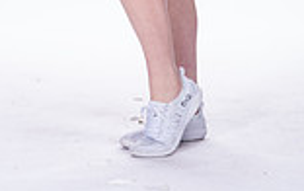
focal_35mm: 338
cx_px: 101
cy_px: -218
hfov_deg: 6.2
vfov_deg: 3.9
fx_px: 2804
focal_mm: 115
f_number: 5.6
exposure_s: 1/250
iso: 800
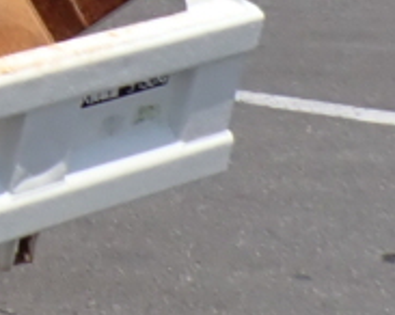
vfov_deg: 7.9
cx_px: -745
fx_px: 1997
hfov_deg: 9.3
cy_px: -589
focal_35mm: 171
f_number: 2.8
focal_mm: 4.5
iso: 100
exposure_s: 1/2000
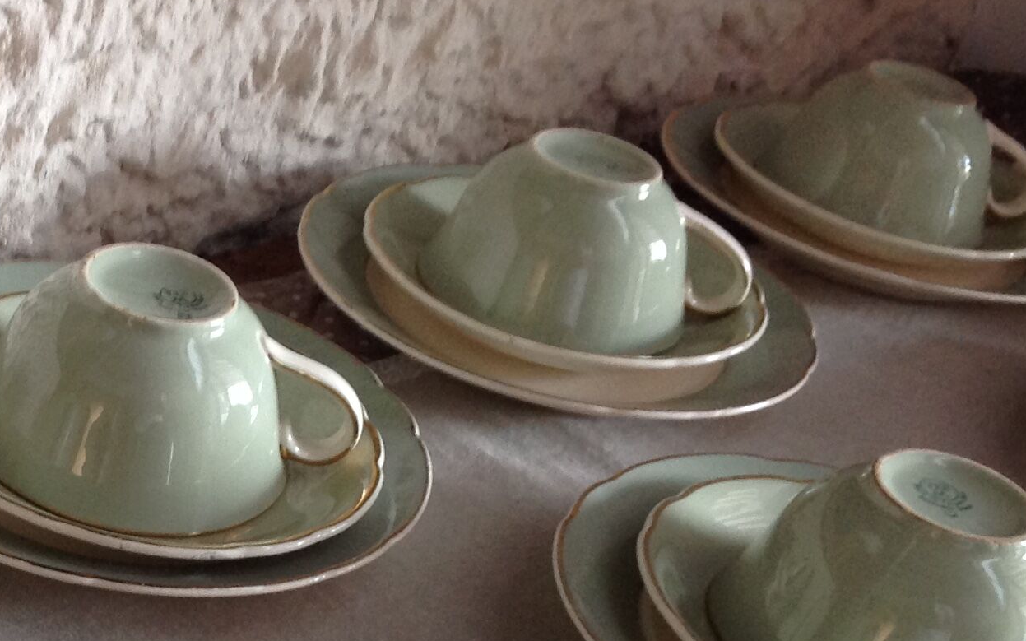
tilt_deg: -36.4
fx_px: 2153
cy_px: 618
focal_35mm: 77
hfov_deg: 25.9
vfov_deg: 16.6
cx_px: 100
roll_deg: -11.4
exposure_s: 1/15
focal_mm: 4.28
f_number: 2.4
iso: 125
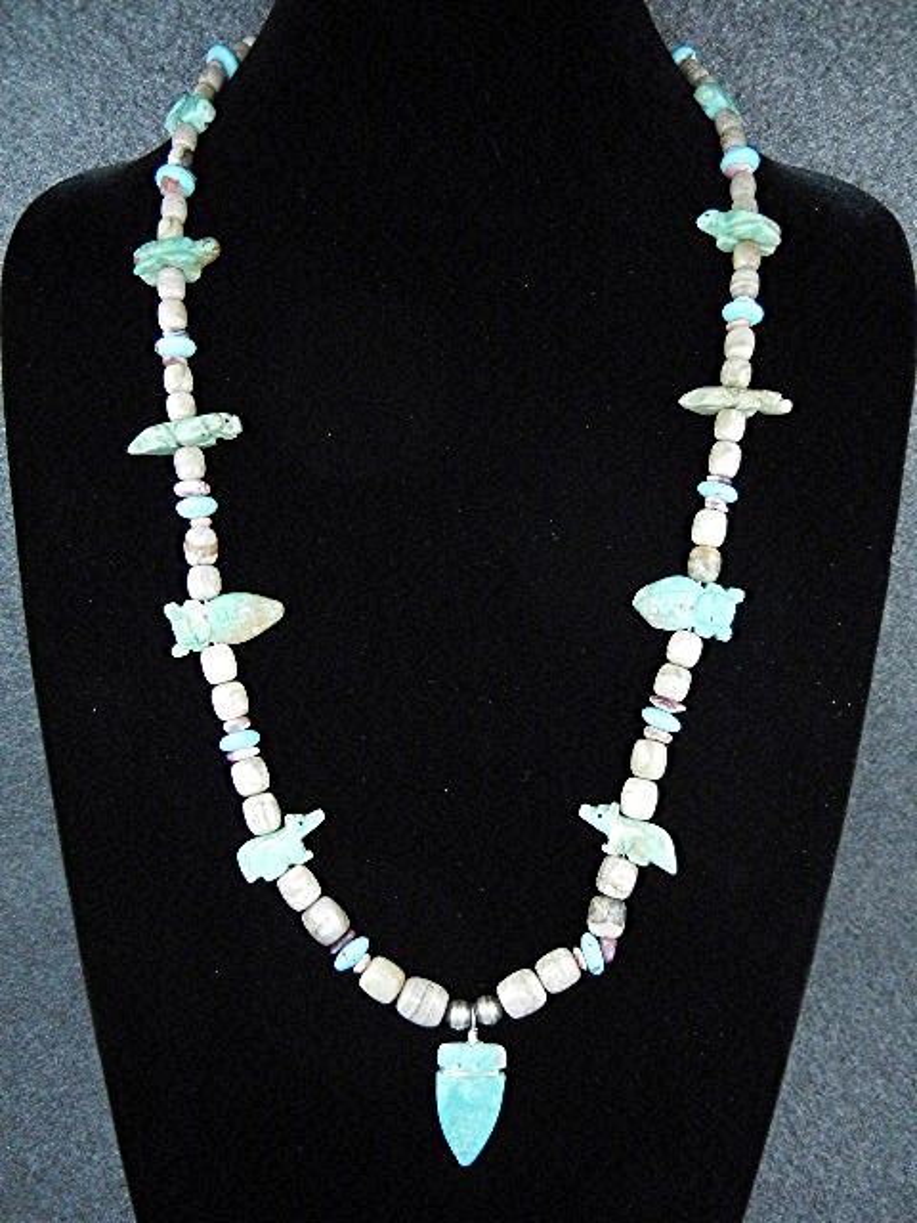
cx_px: 458
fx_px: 1060
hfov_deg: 46.8
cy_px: 612
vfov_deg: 60.0
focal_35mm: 30
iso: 800
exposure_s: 1/30
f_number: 3.5
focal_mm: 5.4
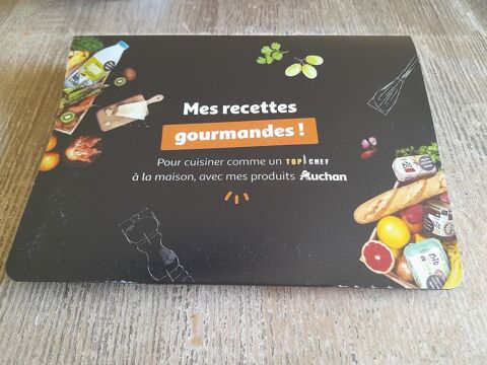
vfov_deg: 54.9
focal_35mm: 25
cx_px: 244
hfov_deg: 69.4
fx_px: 352
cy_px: 182
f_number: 2
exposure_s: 1/50
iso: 320
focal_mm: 4.6
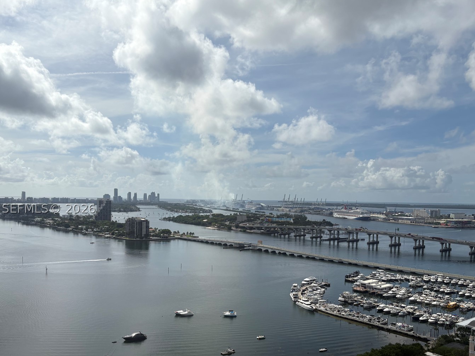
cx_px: 204
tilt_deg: -1.9
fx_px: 425
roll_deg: -0.5
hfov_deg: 58.1
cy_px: 208
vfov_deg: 45.3
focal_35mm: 31
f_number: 1.6
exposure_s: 1/10101
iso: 50
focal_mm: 5.96
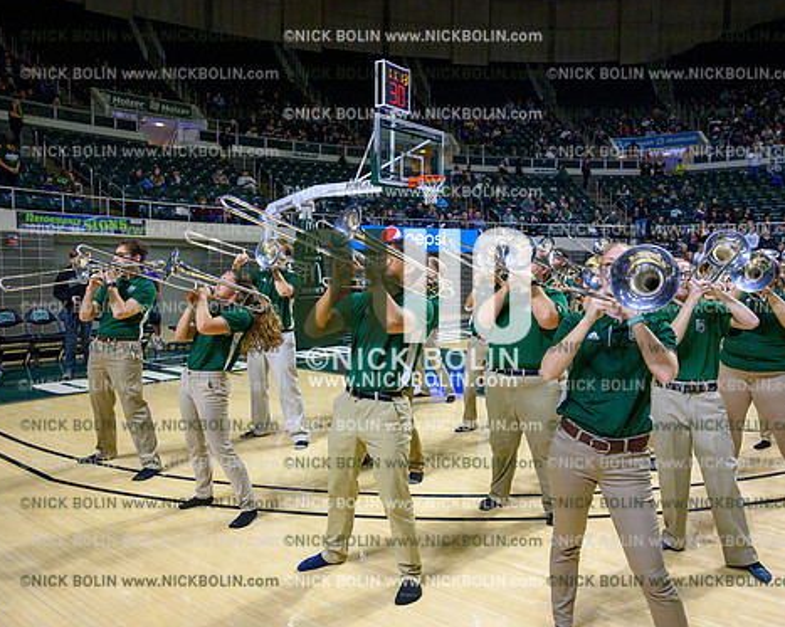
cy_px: 308
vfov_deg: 51.5
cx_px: 412
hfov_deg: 62.2
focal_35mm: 28
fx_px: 650
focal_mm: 24
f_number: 4.5
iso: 3200
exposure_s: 1/800
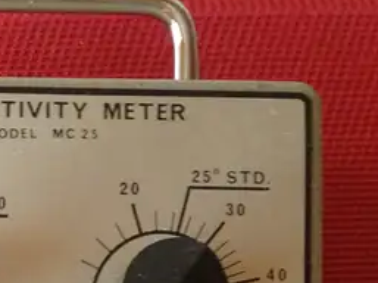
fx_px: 1483
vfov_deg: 10.2
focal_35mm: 136
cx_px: -116
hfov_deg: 13.9
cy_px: 534
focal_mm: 4.28
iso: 125
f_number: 2.4
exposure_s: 1/15
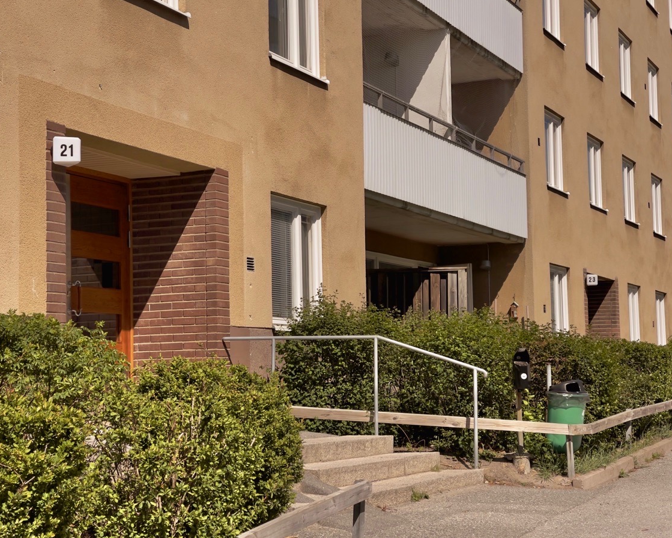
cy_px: 268
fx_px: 1332
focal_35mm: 67
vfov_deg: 22.8
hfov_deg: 28.3
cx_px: 338
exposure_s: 1/2320
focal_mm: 7.5
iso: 32
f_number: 2.2
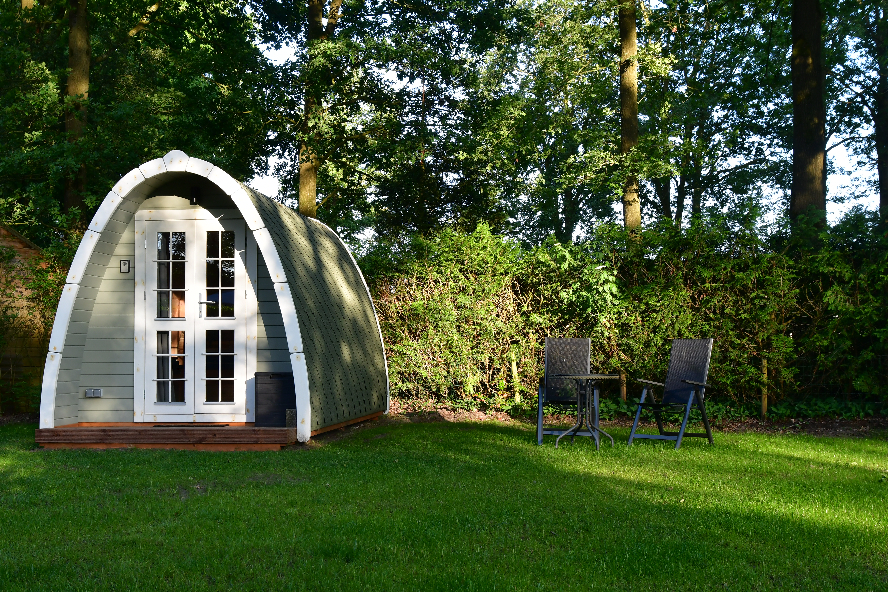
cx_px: 444
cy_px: 296
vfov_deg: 26.0
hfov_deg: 38.2
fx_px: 1283
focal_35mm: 52
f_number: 8
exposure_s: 1/80
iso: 400
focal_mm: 35
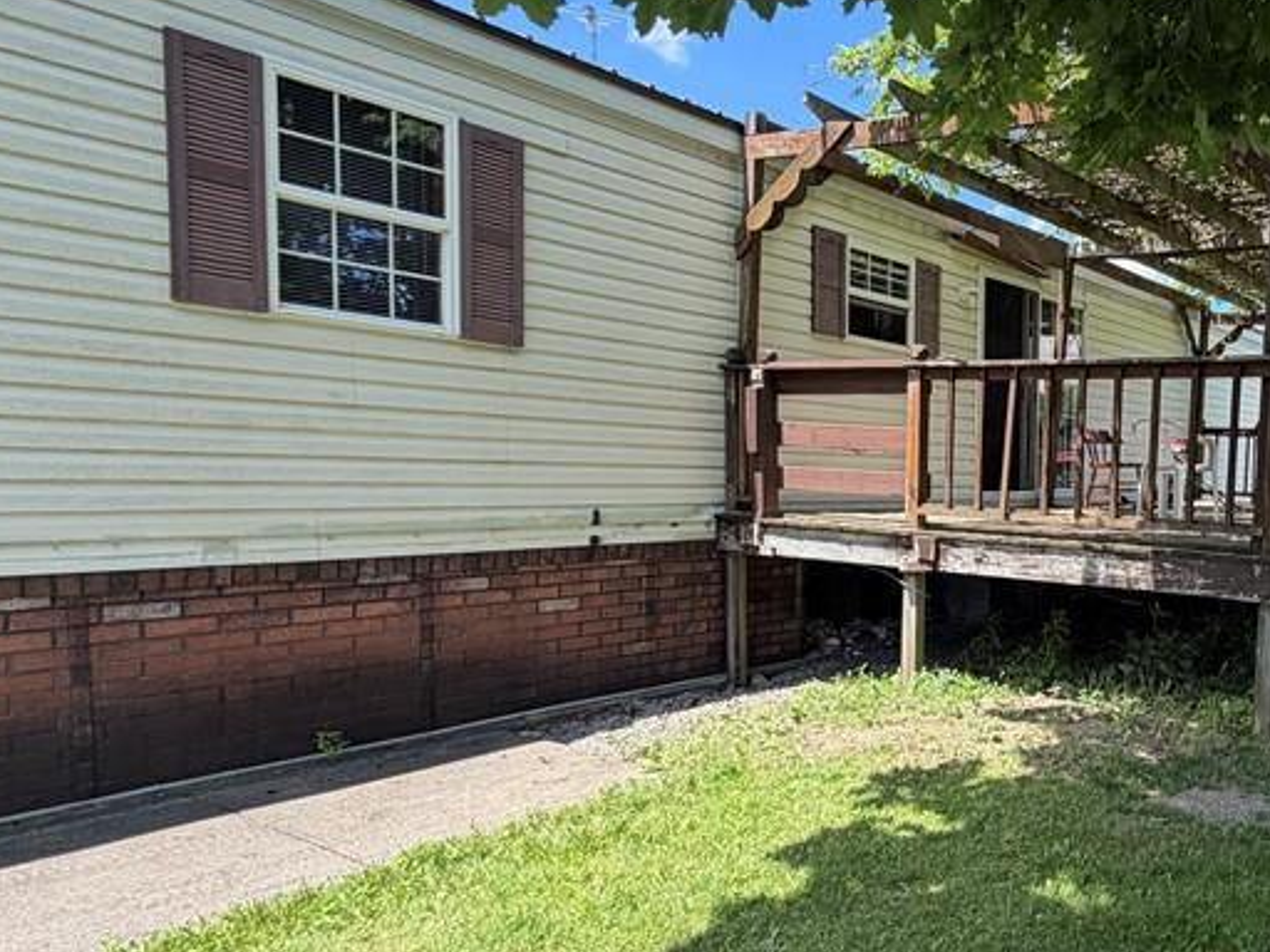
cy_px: 558
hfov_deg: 55.7
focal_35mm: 28
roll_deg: -1.5
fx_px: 1027
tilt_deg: -4.0
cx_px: 1121
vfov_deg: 49.5
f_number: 2.2
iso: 50
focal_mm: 2.22
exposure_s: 1/502
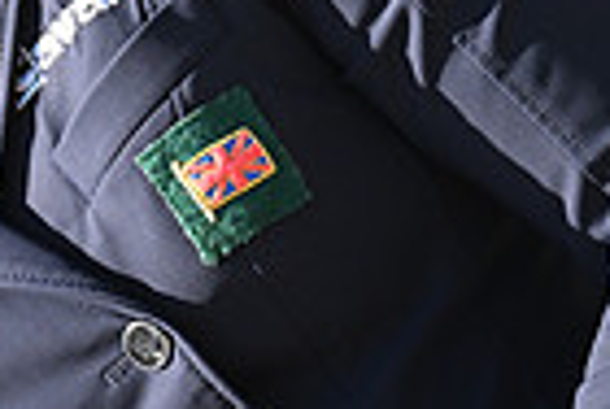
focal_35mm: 1652
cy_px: -194
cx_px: -545
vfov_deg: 0.8
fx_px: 28052
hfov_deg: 1.2
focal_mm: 400
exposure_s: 1/1600
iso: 1000
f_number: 5
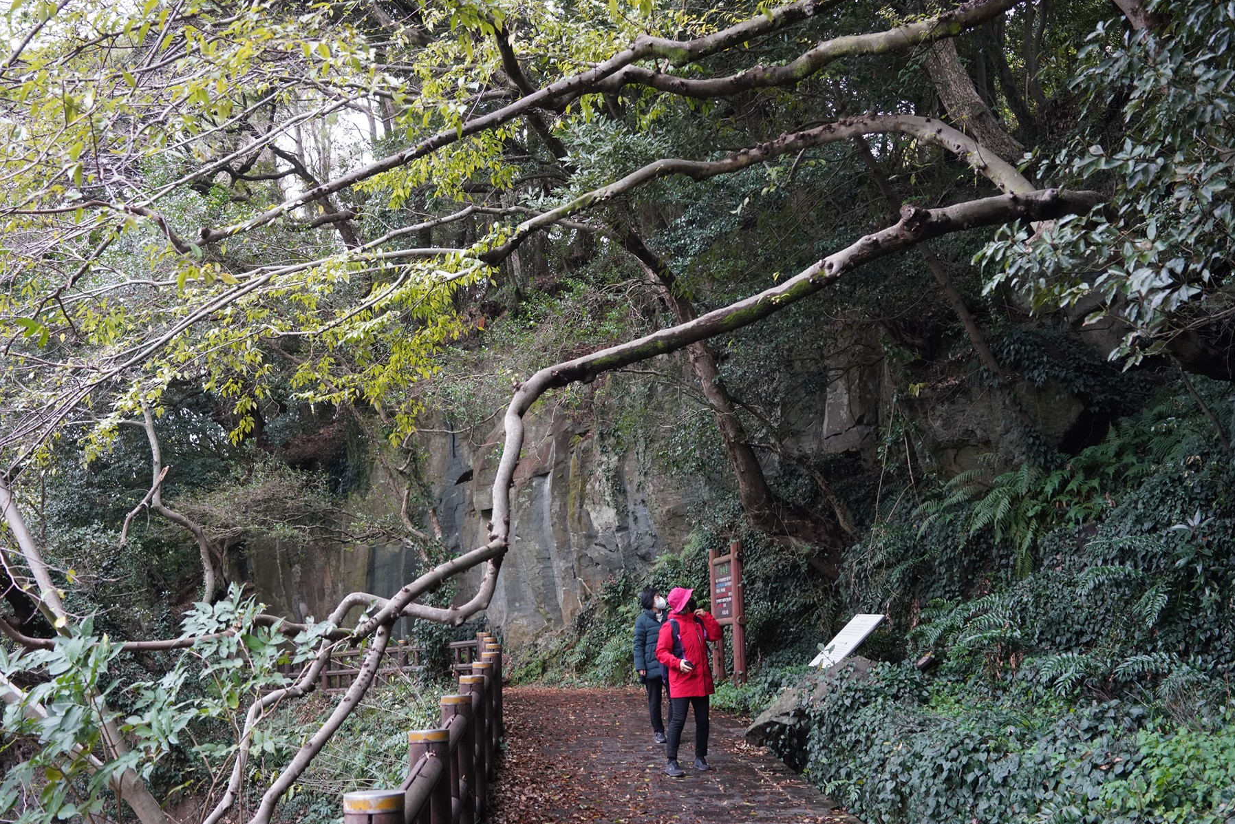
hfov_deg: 49.5
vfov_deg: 34.2
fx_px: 1338
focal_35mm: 39
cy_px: 368
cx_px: 577
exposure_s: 1/100
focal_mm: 35
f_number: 5
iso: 1600
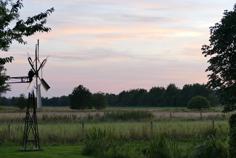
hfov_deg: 24.5
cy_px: 79
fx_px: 544
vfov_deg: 16.5
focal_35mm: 83
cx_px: 118
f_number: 3.7
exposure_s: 1/80
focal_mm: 30.31
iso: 250
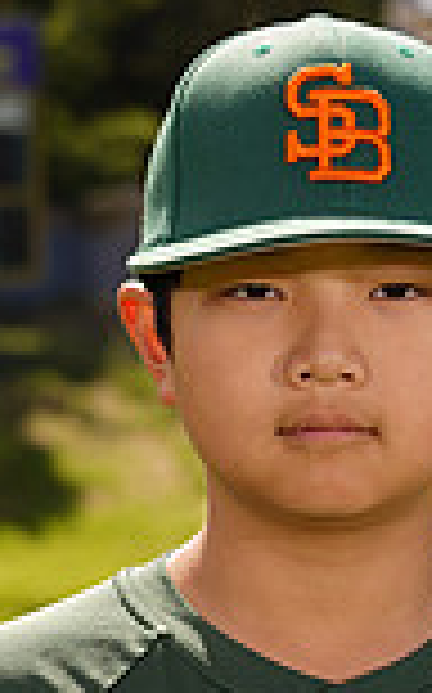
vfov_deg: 5.5
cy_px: 792
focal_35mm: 383
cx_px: 137
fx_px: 7228
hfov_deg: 3.4
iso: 80
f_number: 9
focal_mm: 100
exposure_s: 1/160
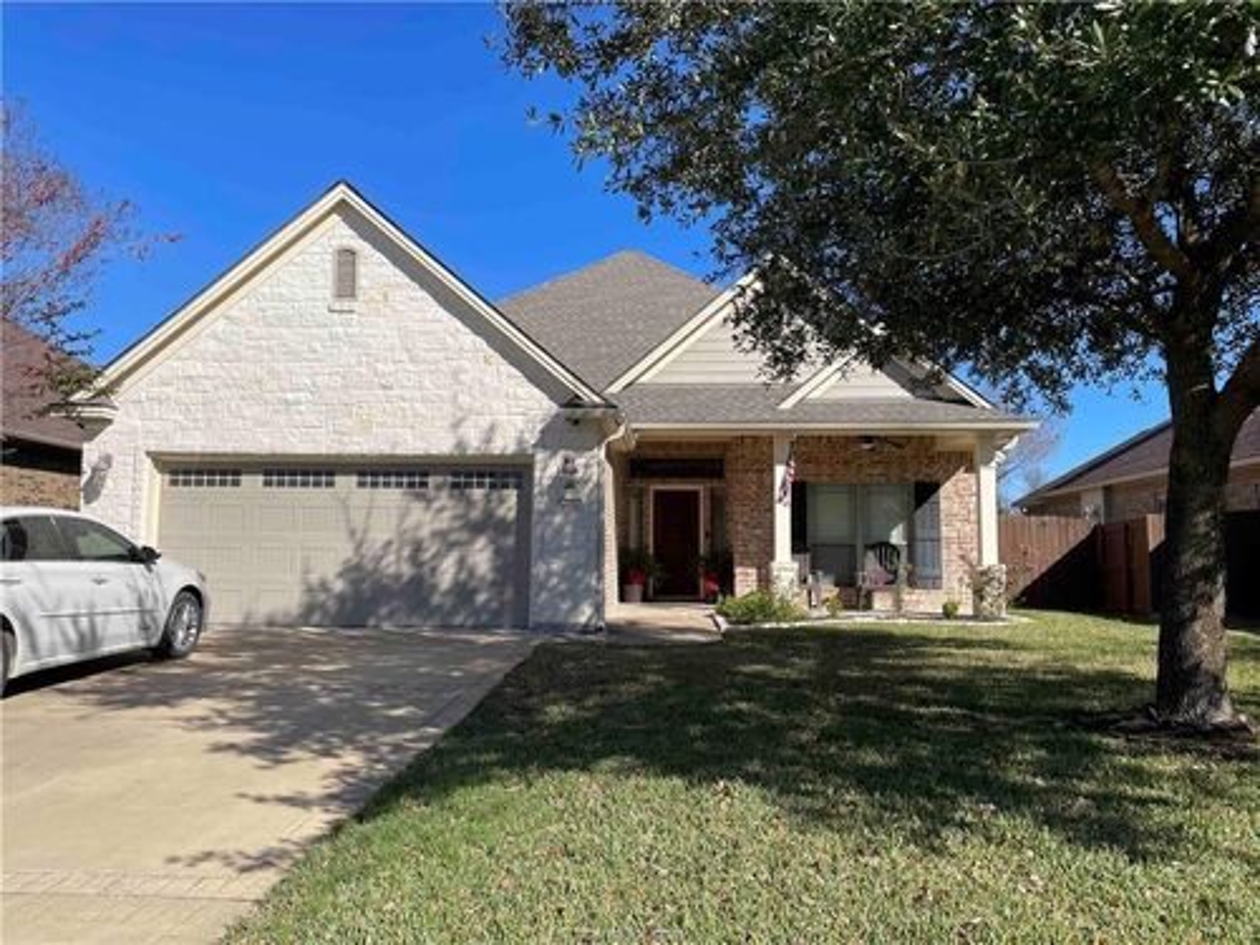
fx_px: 946
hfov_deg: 67.3
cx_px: 630
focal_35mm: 26
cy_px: 472
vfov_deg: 53.1
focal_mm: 4.2
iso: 32
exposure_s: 1/3861
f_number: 1.6
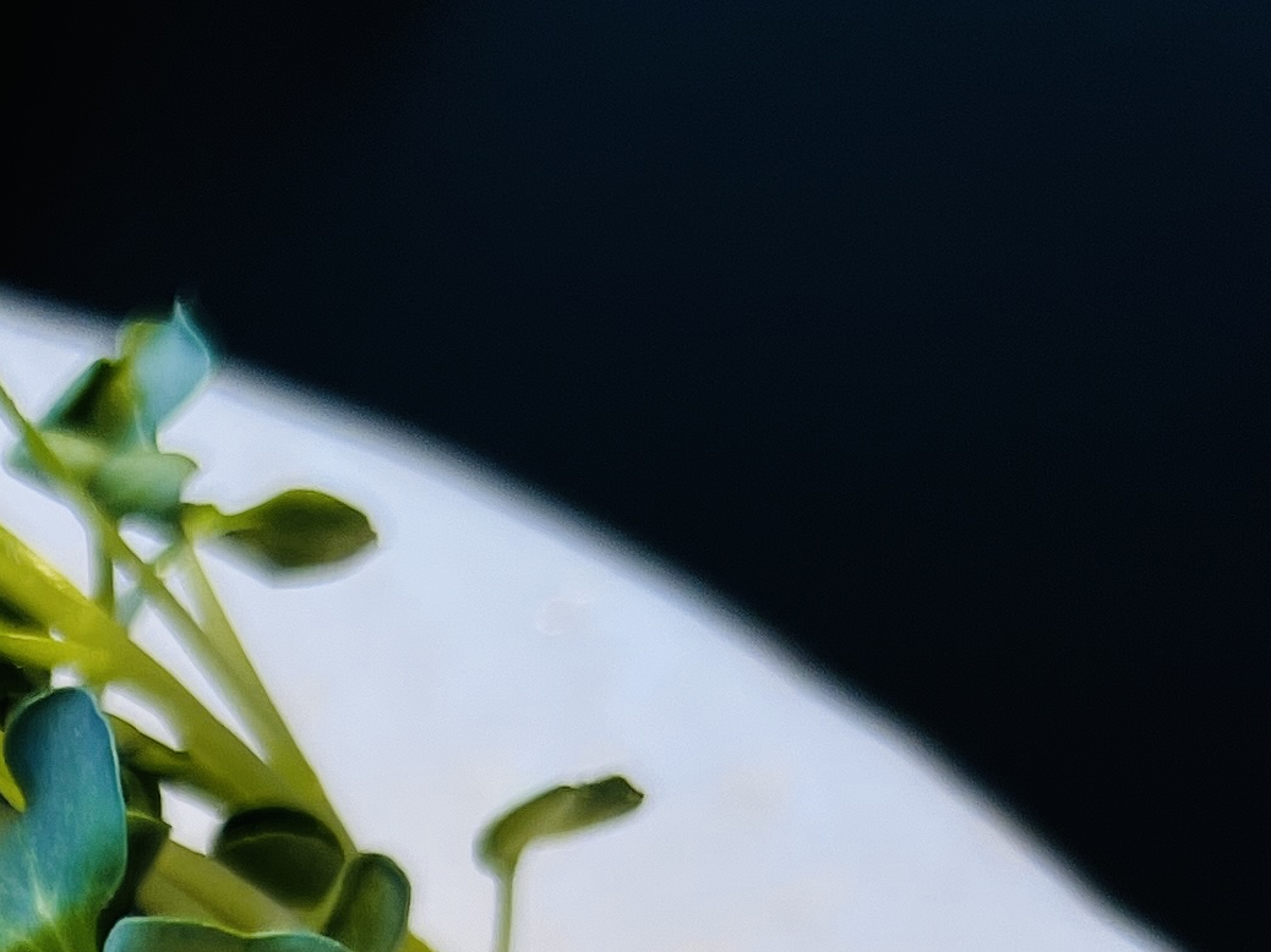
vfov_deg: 13.2
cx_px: -864
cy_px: 1695
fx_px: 3708
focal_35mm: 101
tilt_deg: -46.2
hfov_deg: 16.8
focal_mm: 5.7
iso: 40
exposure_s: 1/242
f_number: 1.5
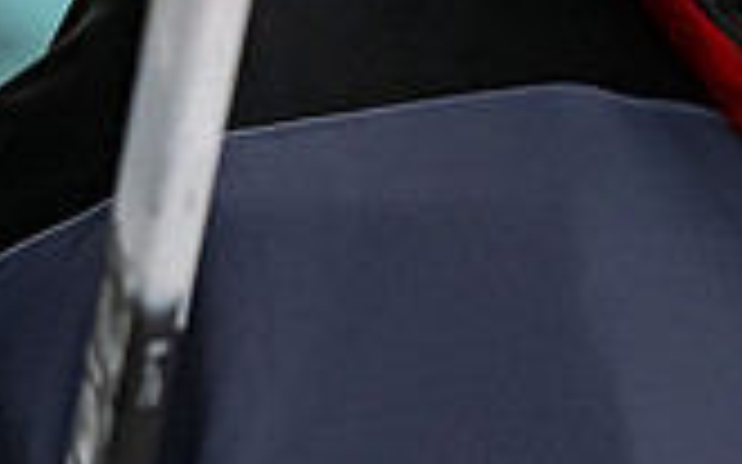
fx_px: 12958
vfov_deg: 2.0
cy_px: -246
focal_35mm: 641
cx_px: 1110
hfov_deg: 3.3
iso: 2000
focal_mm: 105
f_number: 3.2
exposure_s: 1/800
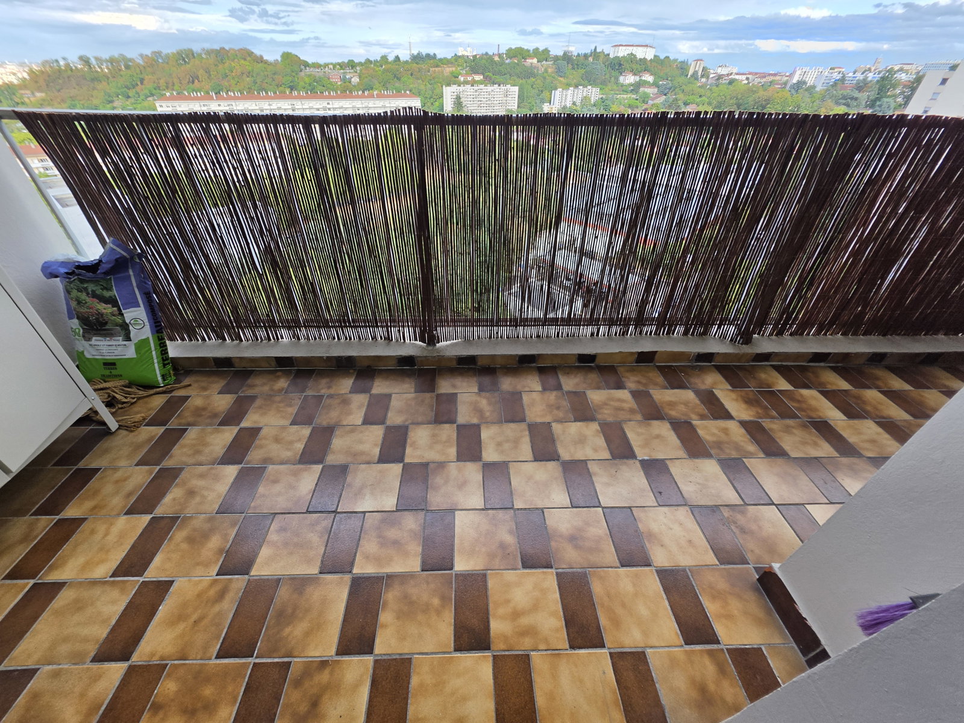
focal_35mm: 13
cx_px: 482
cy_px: 362
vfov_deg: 89.9
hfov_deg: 106.2
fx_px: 362
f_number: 1.9
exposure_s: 1/340
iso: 32
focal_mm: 2.2
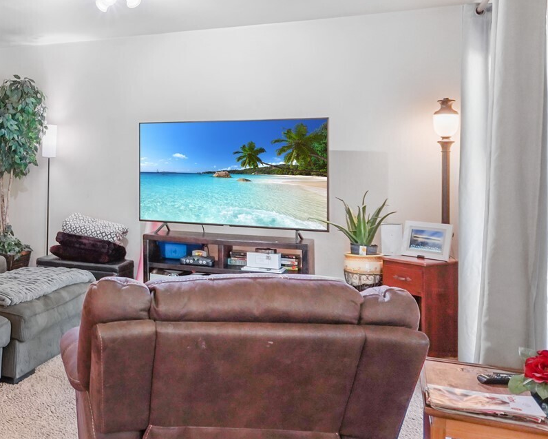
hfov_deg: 41.5
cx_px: -3
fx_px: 616
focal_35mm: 38
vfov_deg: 39.1
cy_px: 200
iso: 1600
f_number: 4
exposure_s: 1/250
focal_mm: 19
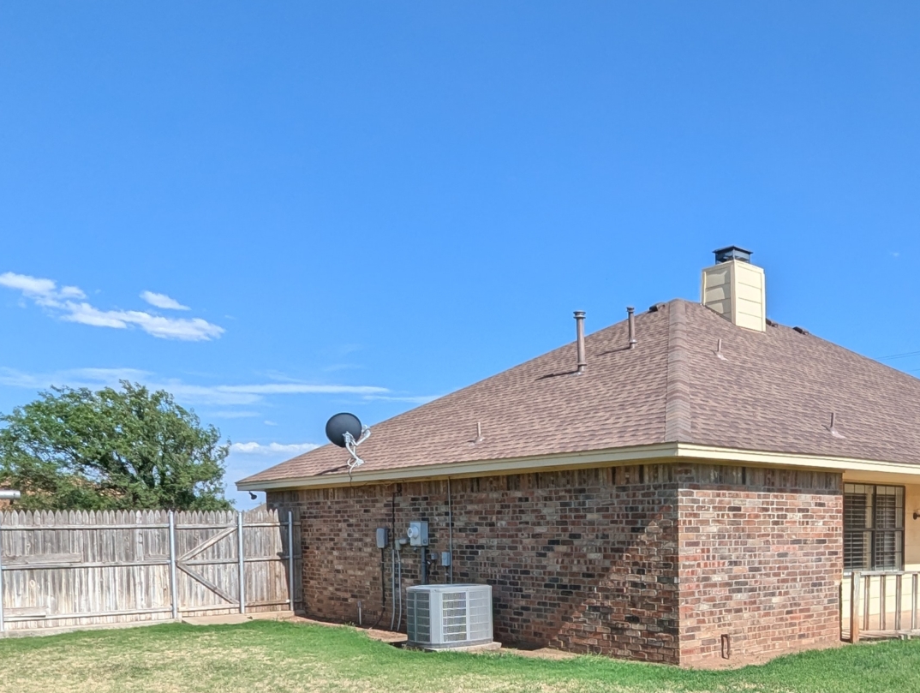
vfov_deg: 43.2
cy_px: 565
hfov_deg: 55.6
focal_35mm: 31
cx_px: 686
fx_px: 825
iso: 44
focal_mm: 1.95
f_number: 2.2
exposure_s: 1/1437
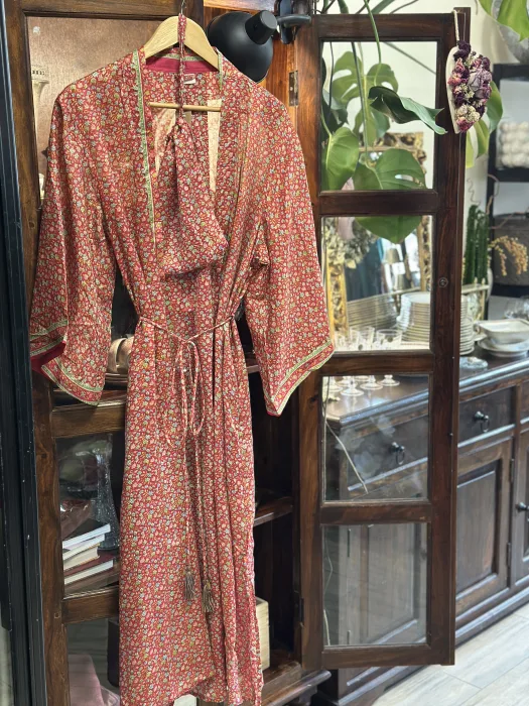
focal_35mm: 48
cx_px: 264
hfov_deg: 30.3
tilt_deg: -12.0
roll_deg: -0.1
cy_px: 353
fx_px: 978
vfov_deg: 39.7
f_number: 1.78
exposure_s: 1/60
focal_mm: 6.86
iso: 320
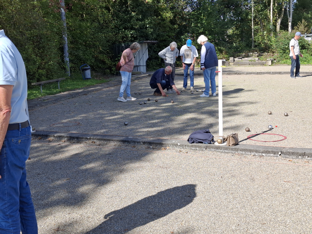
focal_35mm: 23
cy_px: 117
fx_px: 207
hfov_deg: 73.9
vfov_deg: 58.9
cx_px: 156
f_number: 1.8
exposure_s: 1/1361
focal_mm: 5.54
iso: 50
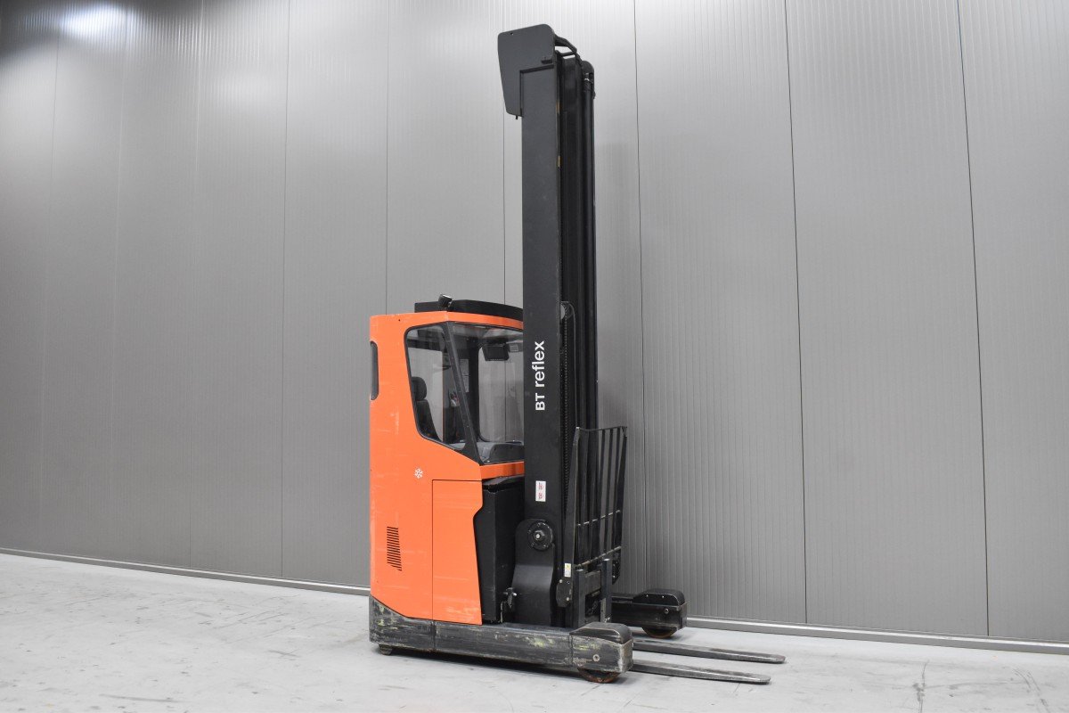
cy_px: 356
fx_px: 891
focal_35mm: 30
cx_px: 534
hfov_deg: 61.9
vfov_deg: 43.6
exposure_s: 1/25
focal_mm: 20
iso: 1600
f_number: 5.6
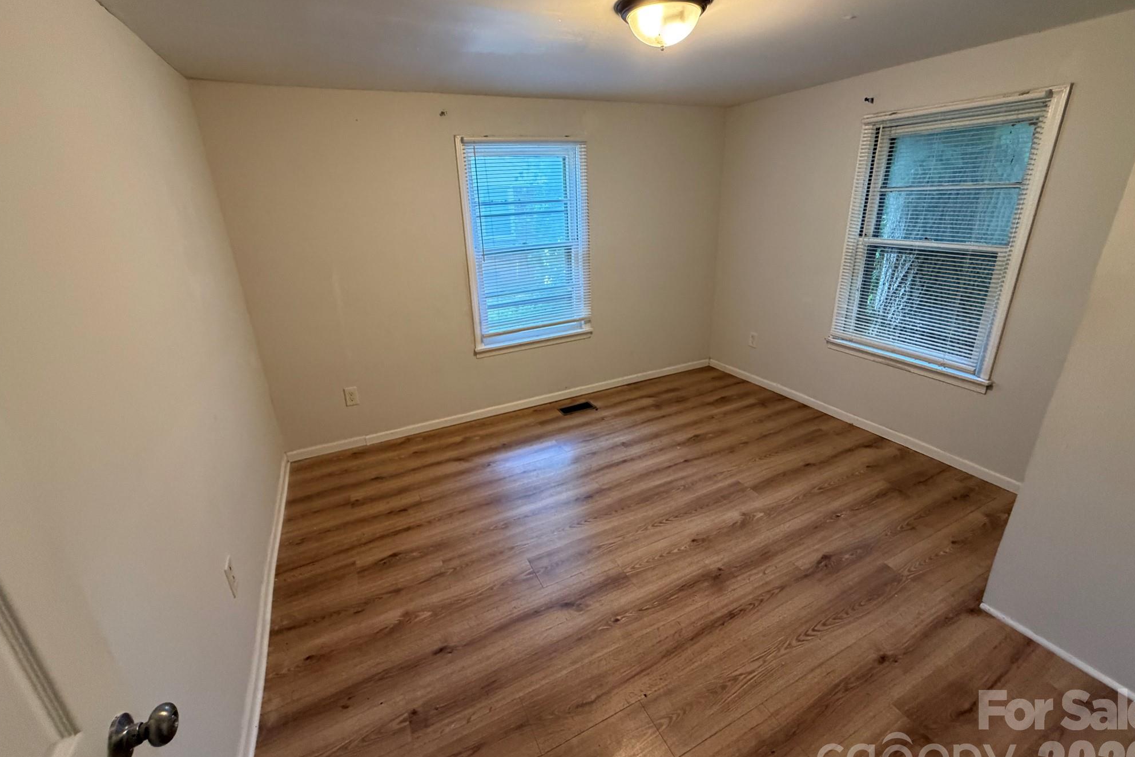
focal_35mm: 15
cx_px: 576
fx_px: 473
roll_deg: +2.3
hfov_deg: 100.4
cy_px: 363
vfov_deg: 77.3
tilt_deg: -17.7
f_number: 2.2
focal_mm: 2.22
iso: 320
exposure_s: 1/60
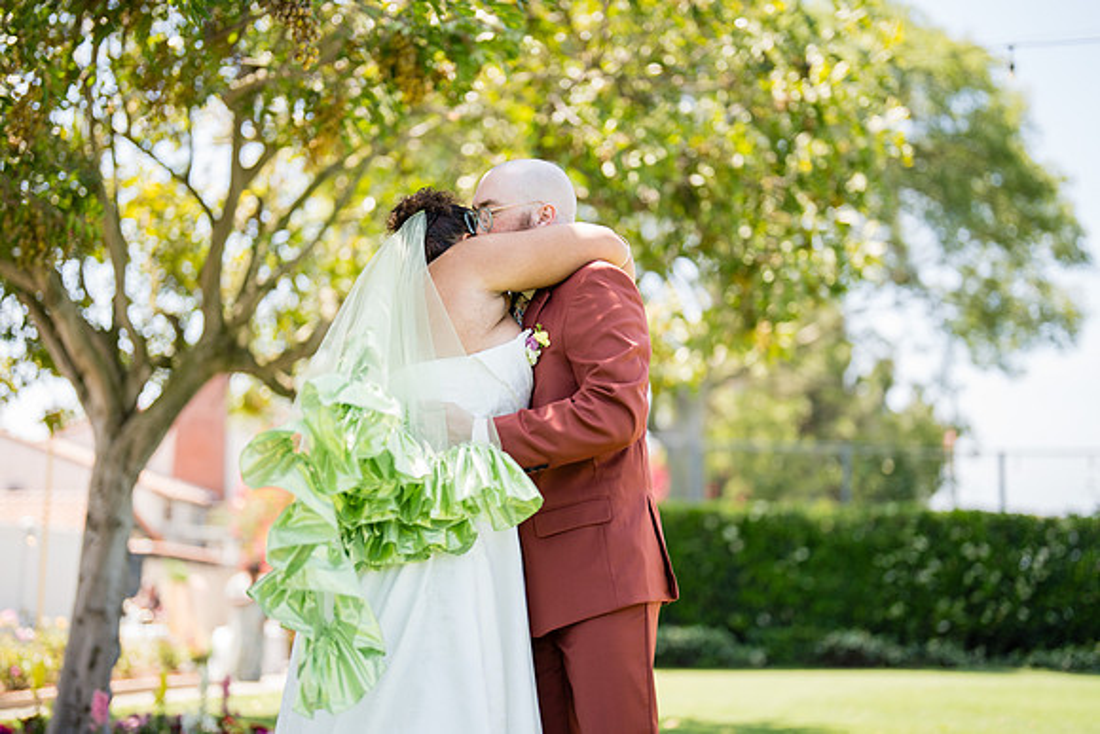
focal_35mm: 53
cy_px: 353
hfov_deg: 37.7
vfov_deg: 25.7
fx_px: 1611
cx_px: 550
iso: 200
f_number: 1.2
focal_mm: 50
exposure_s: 1/2500
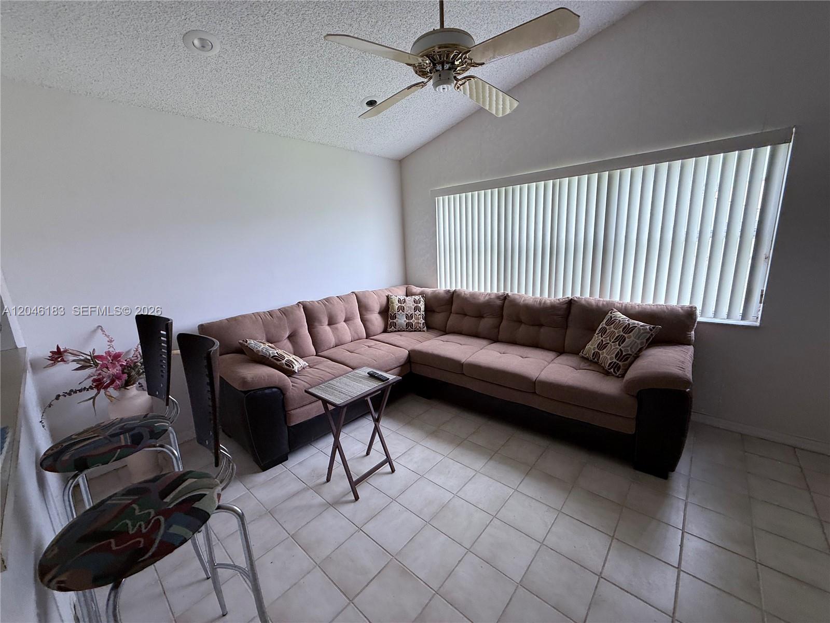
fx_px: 336
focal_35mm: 14
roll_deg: -0.5
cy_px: 312
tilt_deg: -12.1
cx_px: 415
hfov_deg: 102.1
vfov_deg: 85.7
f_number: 2.2
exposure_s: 1/142
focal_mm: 2.22
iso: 50
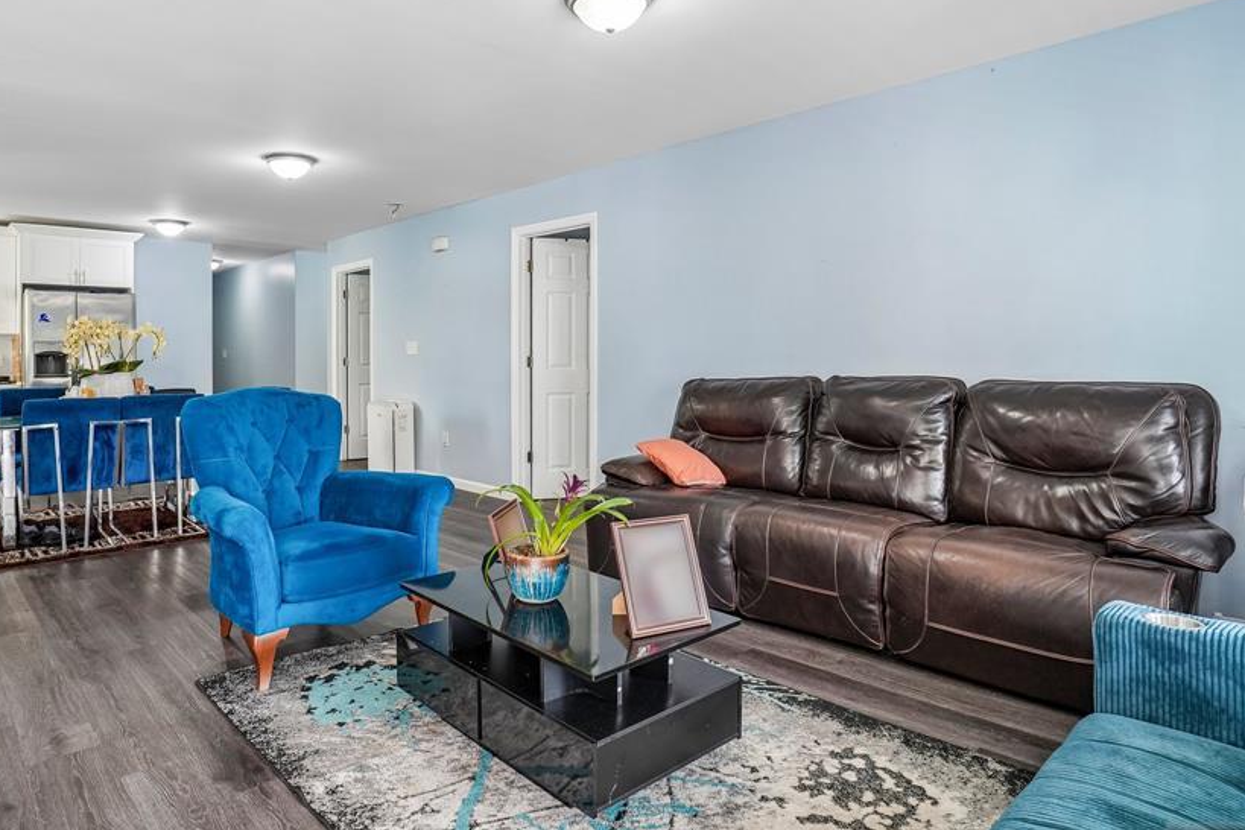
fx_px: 692
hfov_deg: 83.5
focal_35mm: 20
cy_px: 377
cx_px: 541
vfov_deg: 61.8
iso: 500
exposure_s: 1/25
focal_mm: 16
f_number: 8
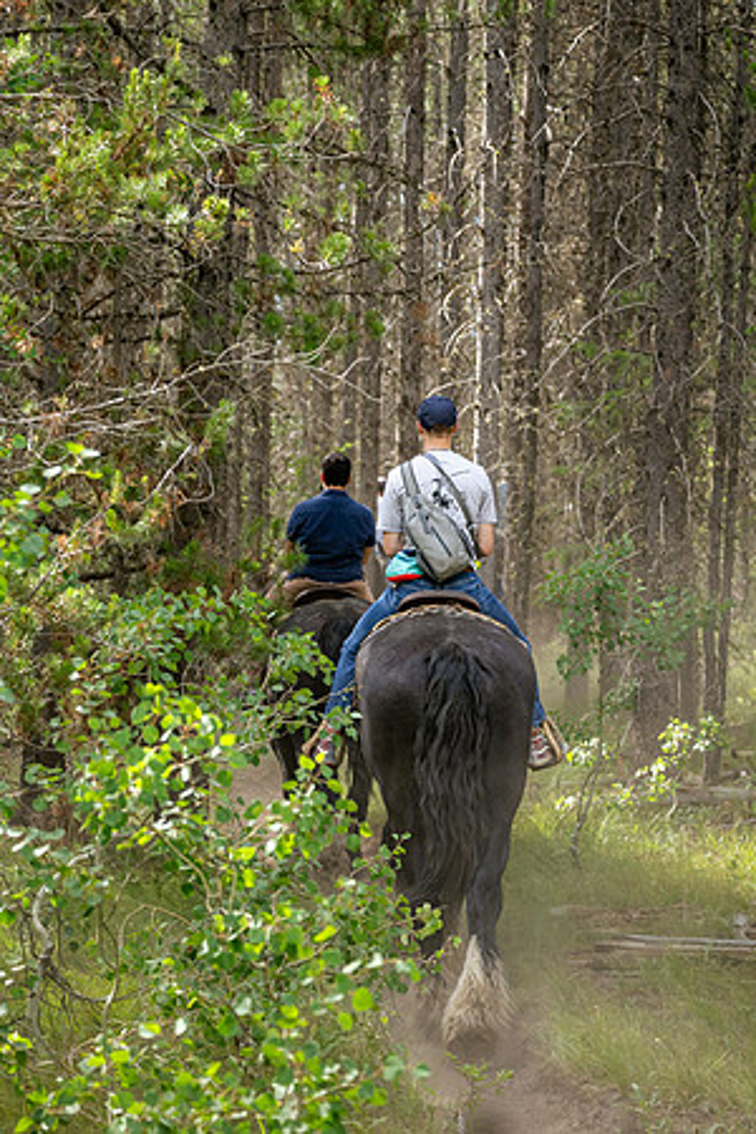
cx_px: 293
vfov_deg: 23.9
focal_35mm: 85
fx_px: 2674
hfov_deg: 16.1
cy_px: 551
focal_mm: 55
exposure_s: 1/640
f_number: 2.8
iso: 250
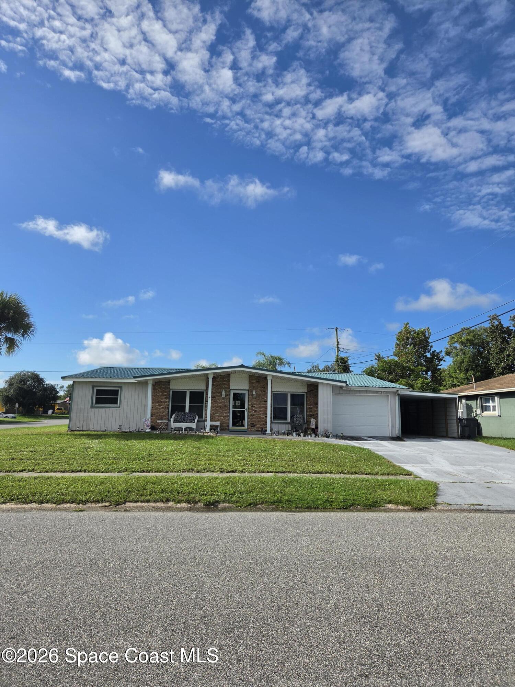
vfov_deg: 73.9
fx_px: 456
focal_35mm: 23
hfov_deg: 58.9
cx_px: 258
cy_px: 344
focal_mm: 5.4
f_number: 1.8
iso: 80
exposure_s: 1/4770
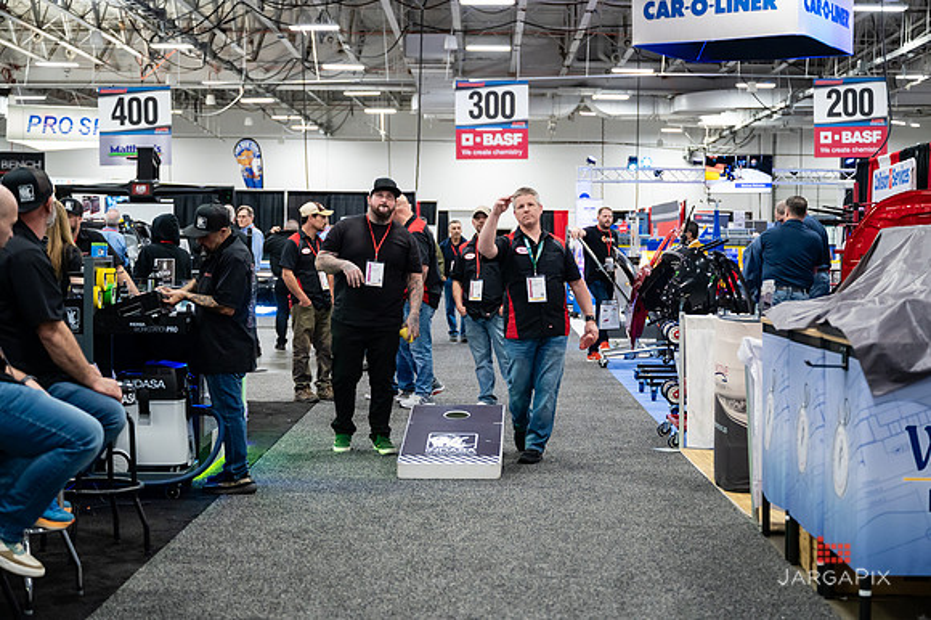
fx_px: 1547
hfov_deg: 33.5
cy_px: 302
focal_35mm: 60
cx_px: 477
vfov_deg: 22.6
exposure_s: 1/250
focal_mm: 56
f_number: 3.2
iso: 3200
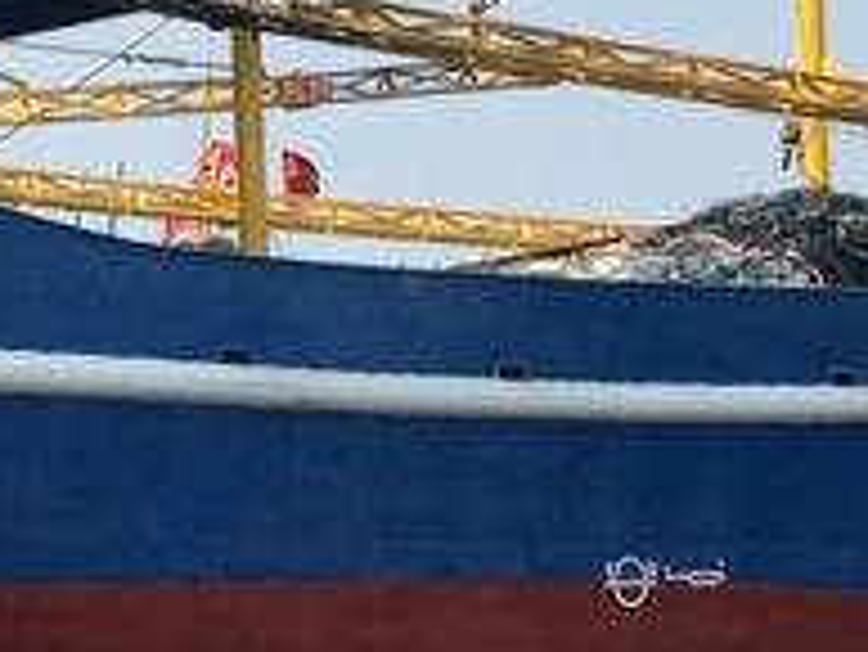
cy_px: 486
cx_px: -382
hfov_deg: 12.3
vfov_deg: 9.6
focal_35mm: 154
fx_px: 3864
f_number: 2.2
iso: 32
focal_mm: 4.15
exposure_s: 1/1582
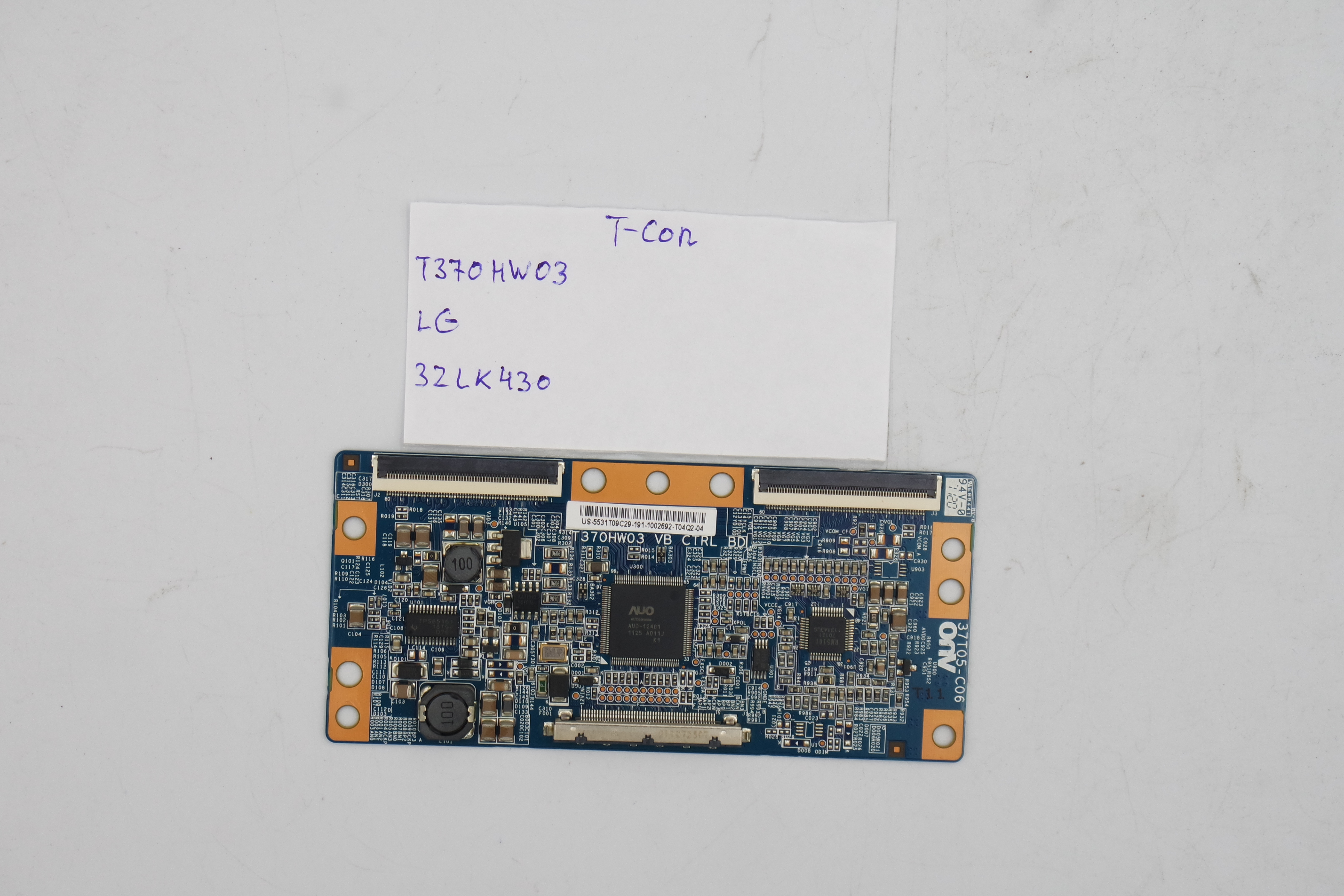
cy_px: 455
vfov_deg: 18.2
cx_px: 672
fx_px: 2800
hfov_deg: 27.0
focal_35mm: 75
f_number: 5.6
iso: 200
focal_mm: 27
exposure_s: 1/160
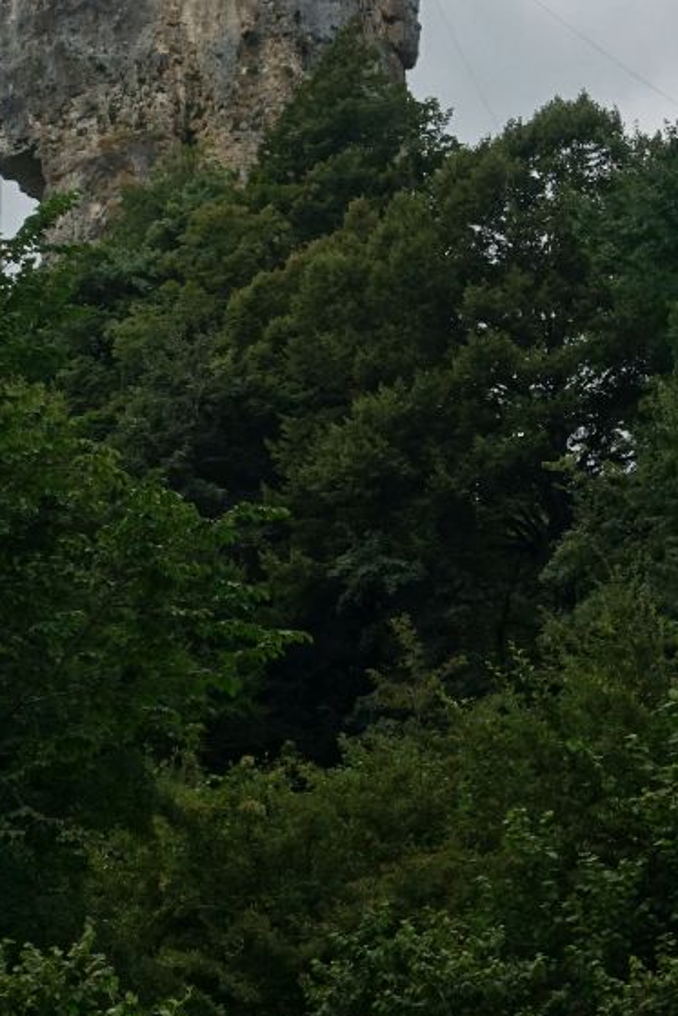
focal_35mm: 115
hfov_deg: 11.9
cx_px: 142
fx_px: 3246
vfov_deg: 17.5
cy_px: 47
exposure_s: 1/640
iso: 125
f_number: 4
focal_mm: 17.06
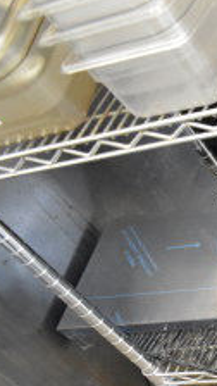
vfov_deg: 27.3
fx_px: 788
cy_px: 271
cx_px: 503
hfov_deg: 12.6
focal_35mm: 77
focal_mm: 18
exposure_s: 1/30
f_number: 3.5
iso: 2200
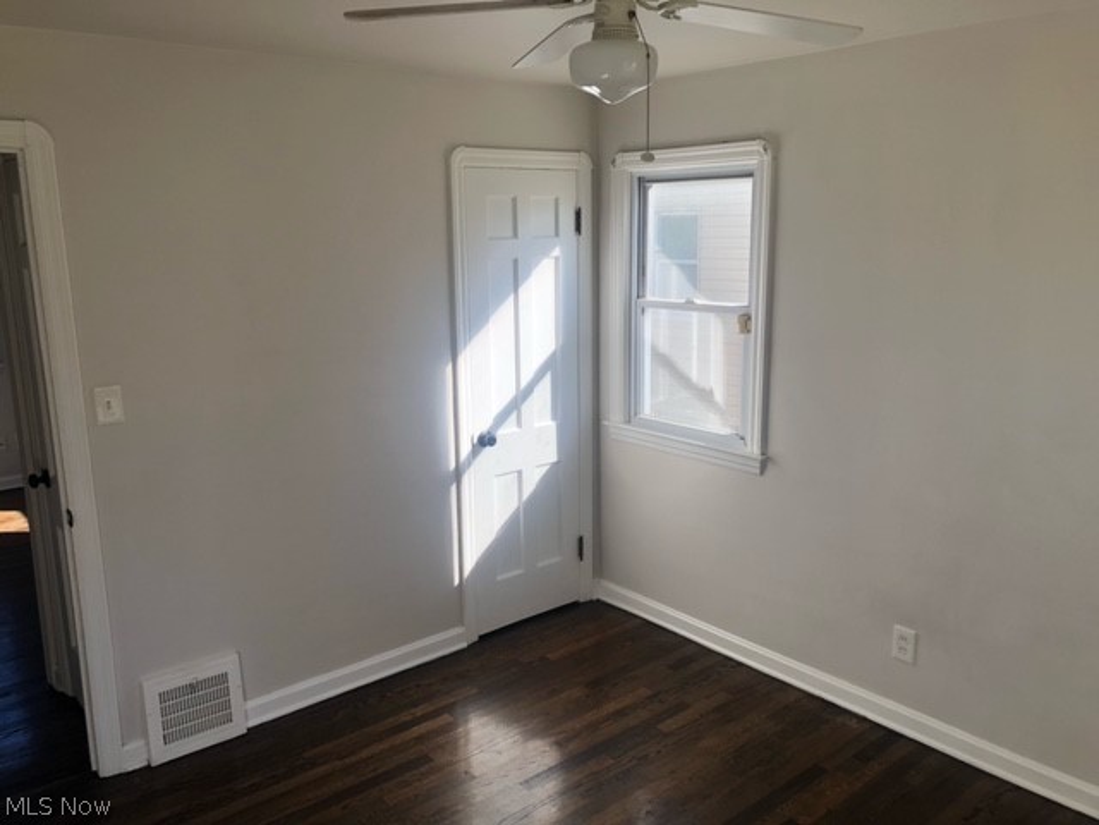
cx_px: 550
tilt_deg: -11.8
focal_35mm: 28
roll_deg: +1.1
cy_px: 412
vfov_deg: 49.7
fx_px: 889
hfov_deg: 63.4
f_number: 1.8
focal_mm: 3.99
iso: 20
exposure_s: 1/361
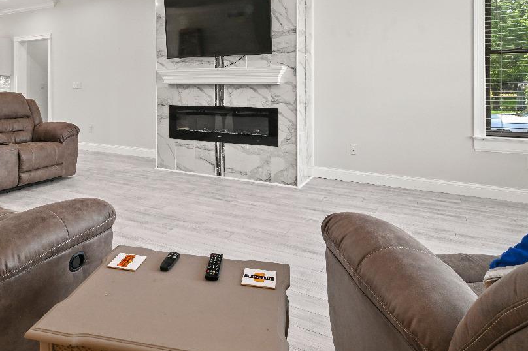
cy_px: 89
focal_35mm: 26
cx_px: 187
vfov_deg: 47.7
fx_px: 381
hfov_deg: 67.9
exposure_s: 1/4
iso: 400
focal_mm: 14
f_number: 11
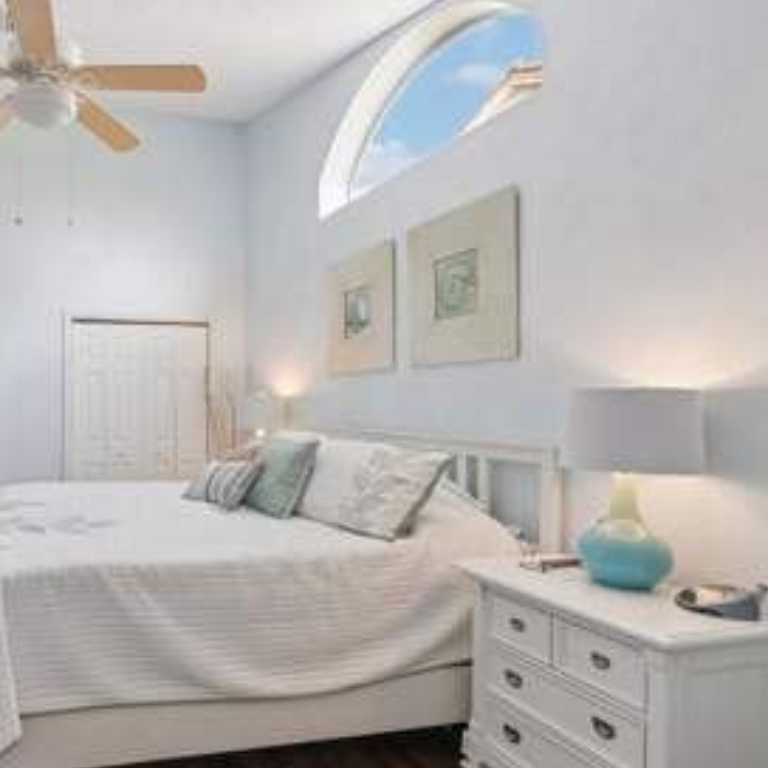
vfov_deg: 65.0
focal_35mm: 24
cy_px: 405
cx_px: 158
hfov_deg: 60.1
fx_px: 602
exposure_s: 1/25
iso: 400
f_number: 8
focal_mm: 16
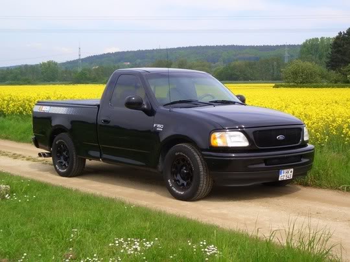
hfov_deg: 31.7
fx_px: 617
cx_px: 175
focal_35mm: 61
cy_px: 131
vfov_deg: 24.0
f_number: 5
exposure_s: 1/250
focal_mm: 8.1
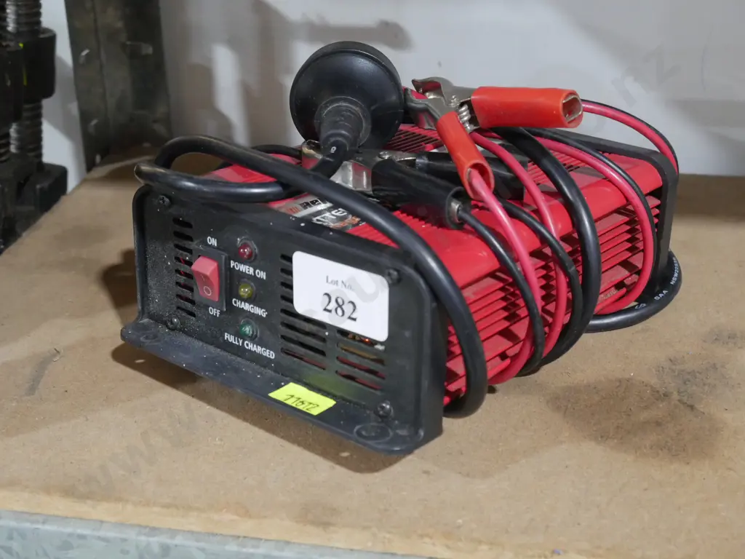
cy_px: 280
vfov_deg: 26.1
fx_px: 1205
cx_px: 372
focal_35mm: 56
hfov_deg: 34.3
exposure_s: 1/25
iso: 3200
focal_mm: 28
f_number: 7.1
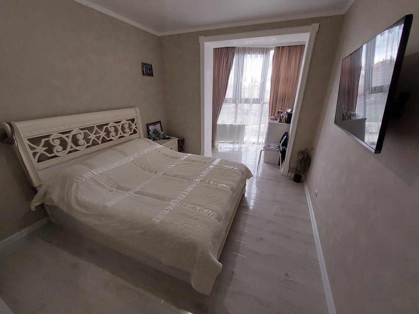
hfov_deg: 106.2
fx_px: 157
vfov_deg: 89.9
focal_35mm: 13
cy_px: 157
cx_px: 210
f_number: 2.2
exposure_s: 1/50
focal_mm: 1.74
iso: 160
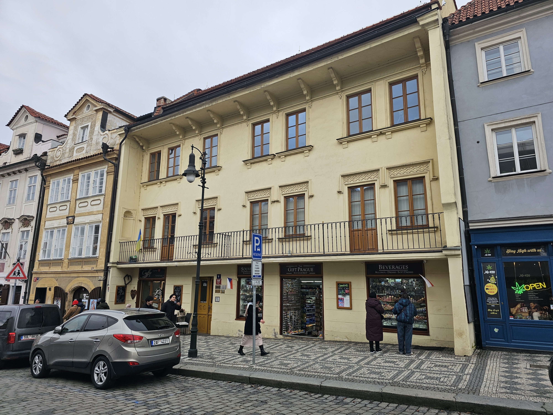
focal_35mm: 23
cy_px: 208
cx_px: 276
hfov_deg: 73.9
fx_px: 367
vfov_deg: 58.9
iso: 25
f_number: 1.7
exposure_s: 1/361
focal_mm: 6.3
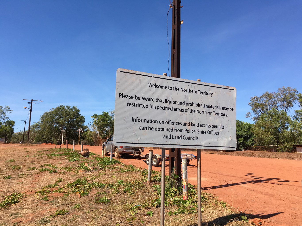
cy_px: 113
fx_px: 253
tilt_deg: +6.1
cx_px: 151
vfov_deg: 48.2
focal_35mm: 29
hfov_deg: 61.7
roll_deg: -2.7
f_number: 2.2
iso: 25
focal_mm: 4.15
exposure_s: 1/1425
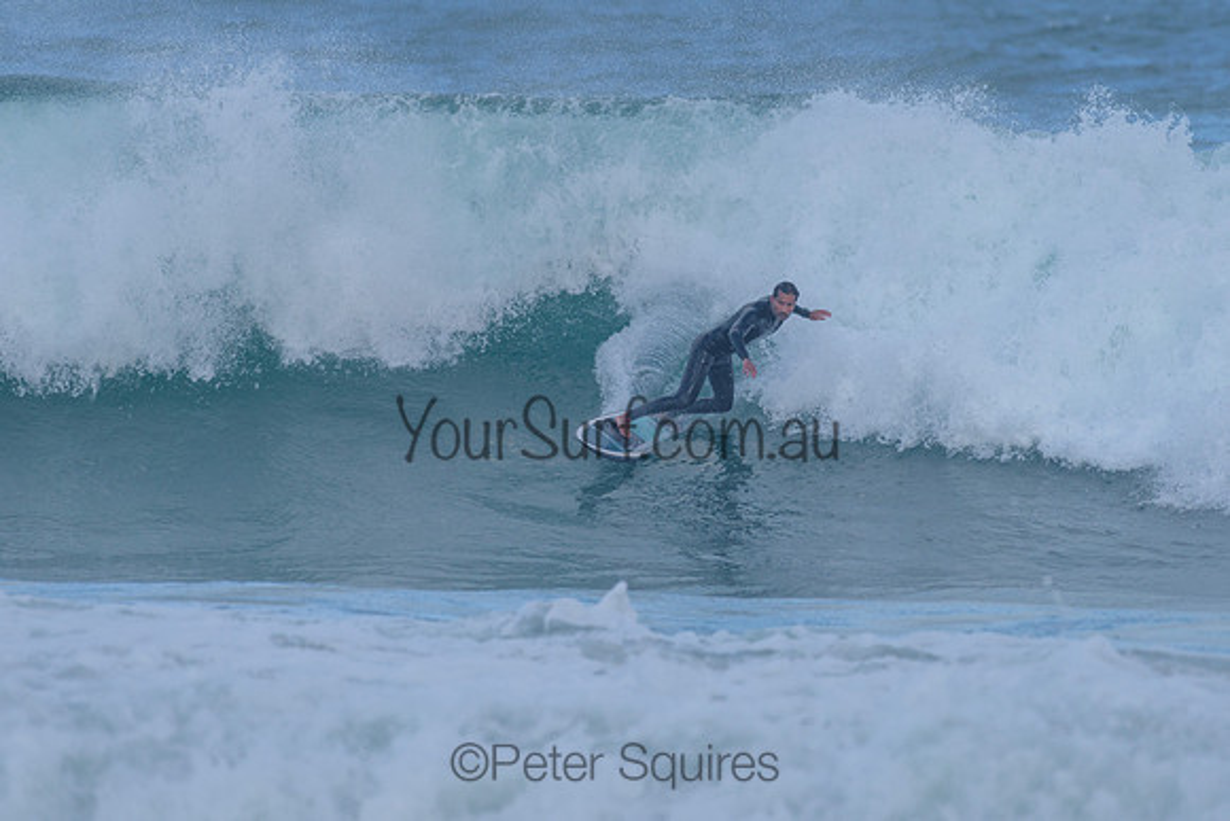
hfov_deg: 3.4
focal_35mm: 613
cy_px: 324
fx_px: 20933
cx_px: 673
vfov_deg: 2.2
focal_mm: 500
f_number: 5.6
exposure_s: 1/2000
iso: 360
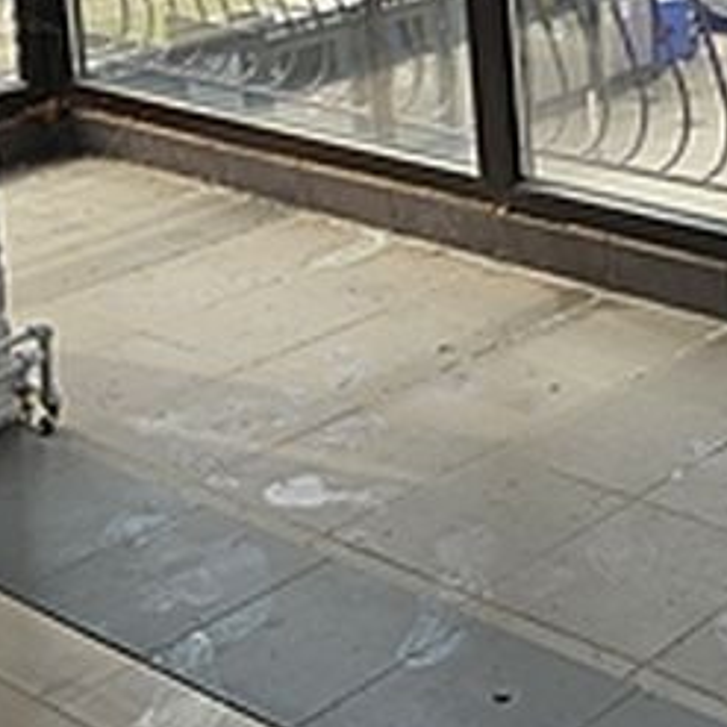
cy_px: -107
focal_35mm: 74
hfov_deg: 21.1
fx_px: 1758
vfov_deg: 21.9
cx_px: 960
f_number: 1.8
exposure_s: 1/484
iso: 25
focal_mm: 5.4
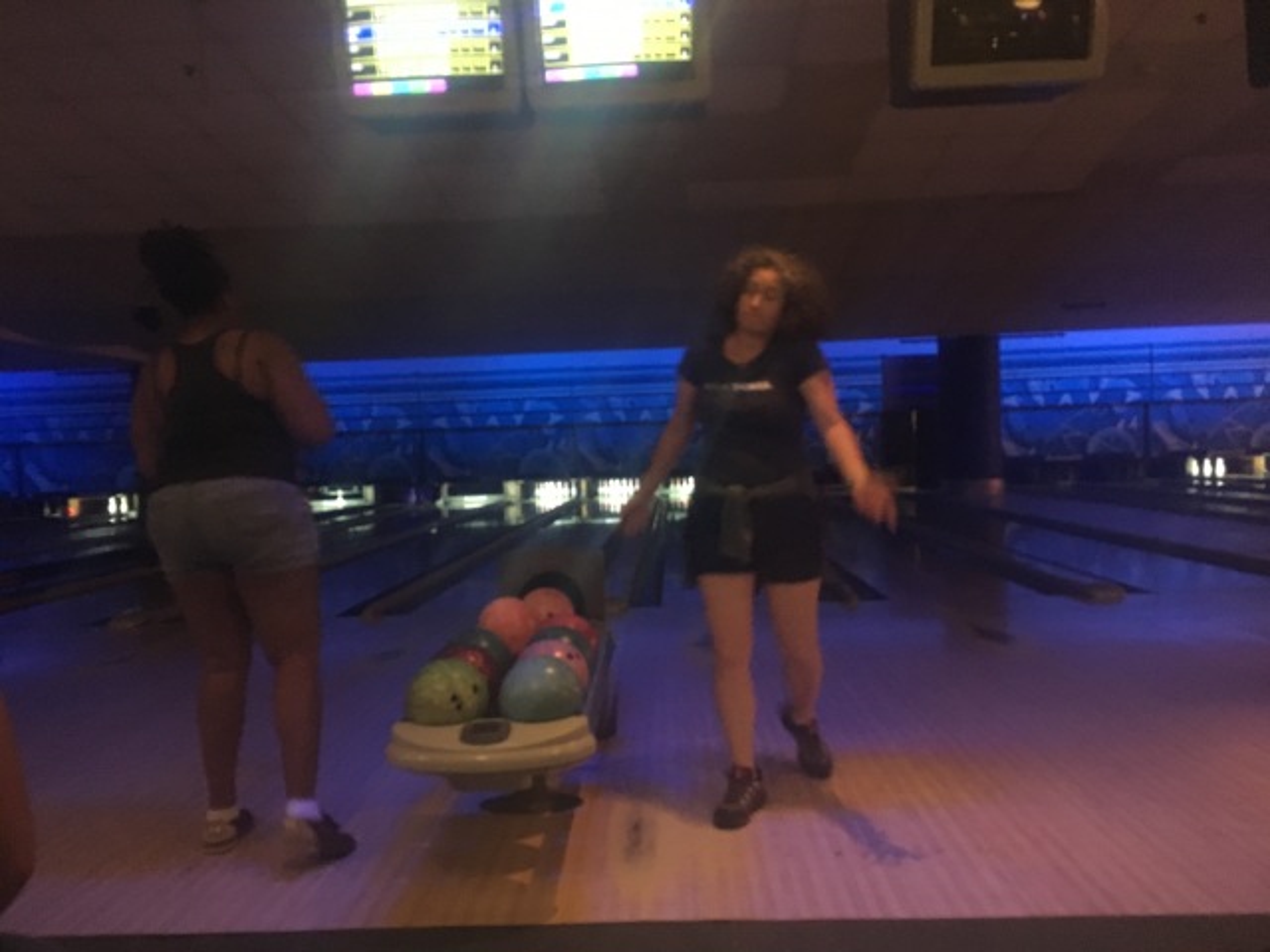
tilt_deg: -1.3
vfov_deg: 48.2
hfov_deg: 61.7
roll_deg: +2.9
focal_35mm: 29
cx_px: 635
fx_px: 1064
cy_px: 476
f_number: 2.2
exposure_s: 1/17
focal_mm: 4.15
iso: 640
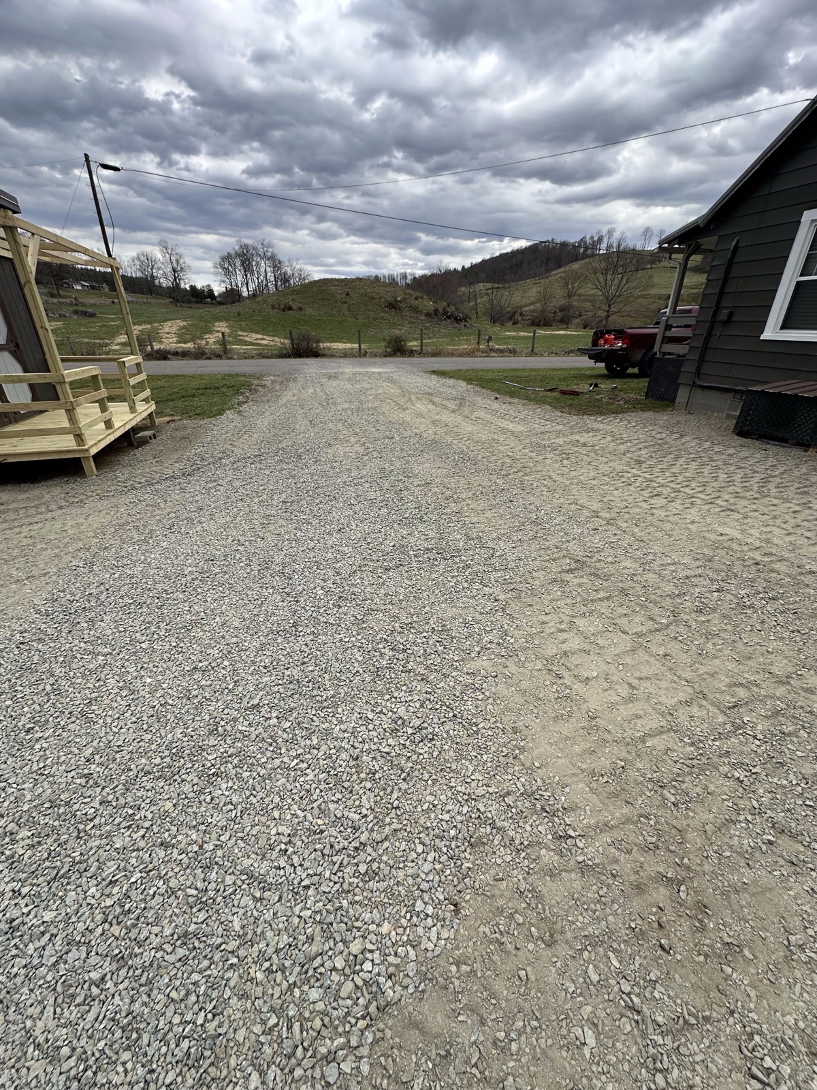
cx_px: 408
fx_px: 441
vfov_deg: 102.1
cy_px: 545
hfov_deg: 85.7
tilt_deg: -26.5
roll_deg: -1.5
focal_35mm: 14
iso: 40
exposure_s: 1/682
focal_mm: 2.22
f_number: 2.2
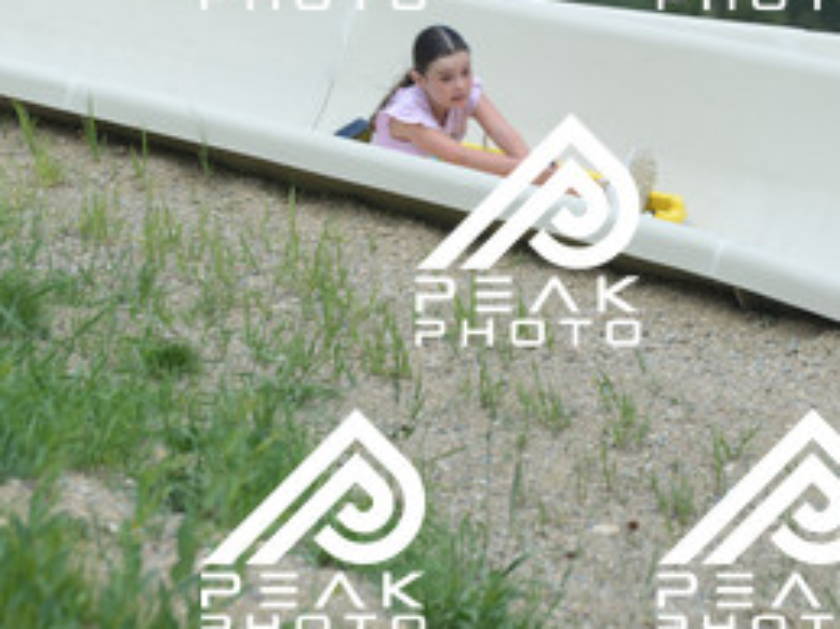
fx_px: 7034
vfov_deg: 5.1
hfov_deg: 6.8
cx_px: 542
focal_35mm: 290
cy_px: 209
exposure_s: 1/640
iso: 400
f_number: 6.3
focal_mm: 195
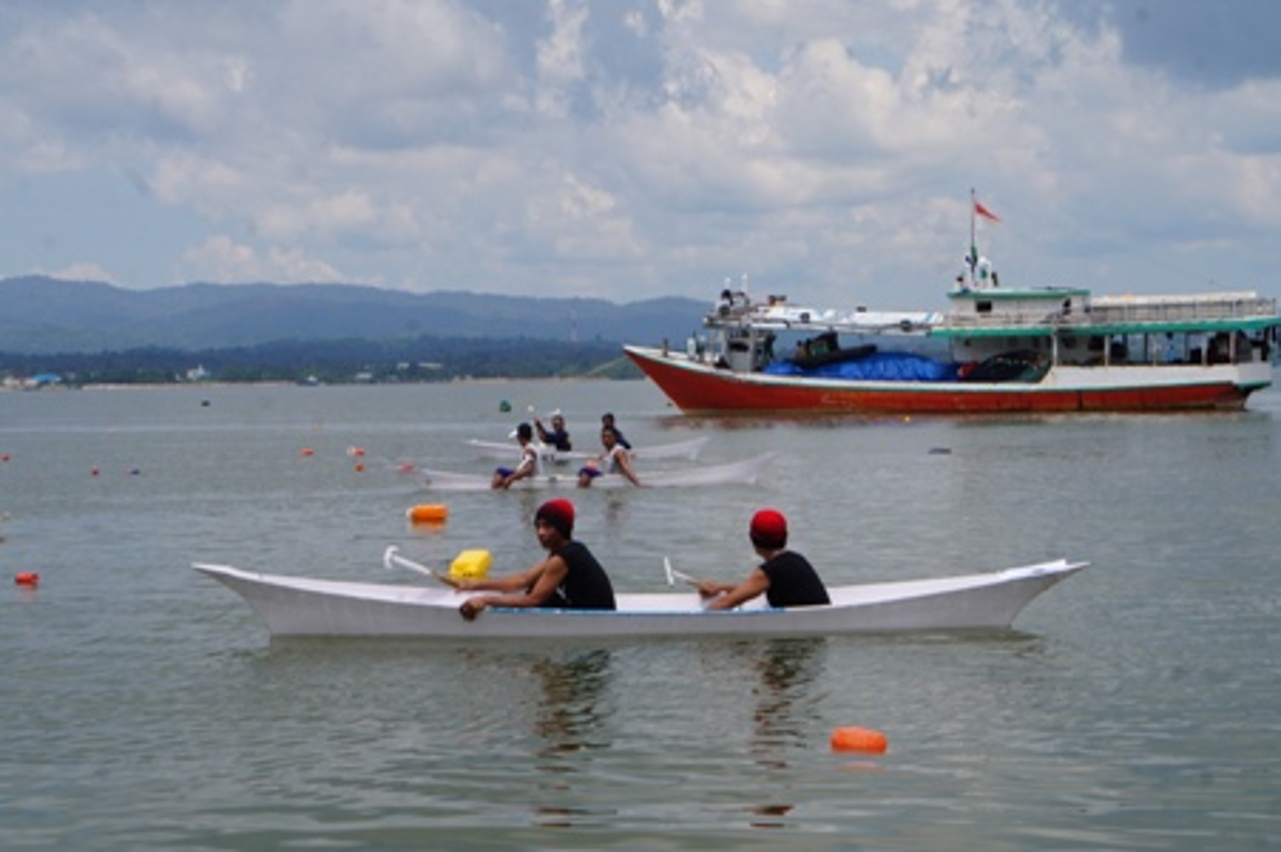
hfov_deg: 24.6
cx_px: 640
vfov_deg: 16.5
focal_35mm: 82
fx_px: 2933
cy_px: 426
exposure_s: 1/100
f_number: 14
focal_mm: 55
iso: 100
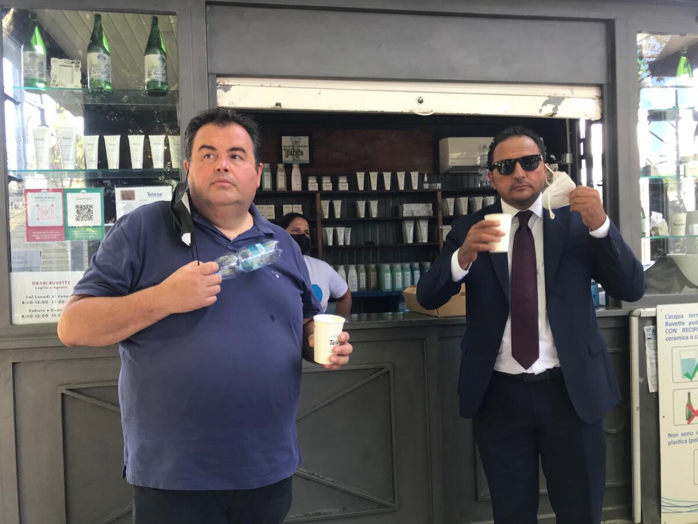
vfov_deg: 49.7
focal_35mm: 28
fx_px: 565
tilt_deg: -0.2
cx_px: 349
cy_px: 262
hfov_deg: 63.4
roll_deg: +1.4
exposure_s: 1/100
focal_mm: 3.99
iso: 40
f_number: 1.8
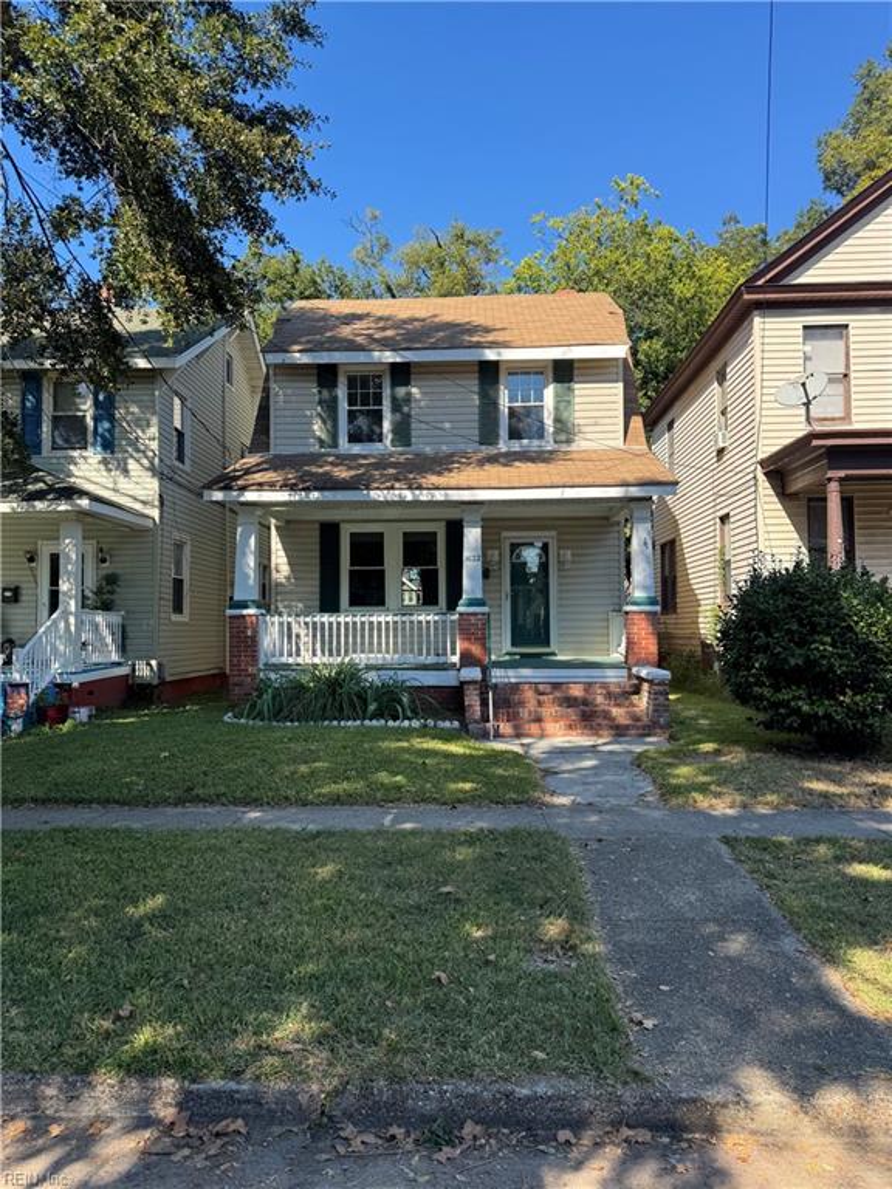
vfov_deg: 71.6
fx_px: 825
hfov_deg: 56.8
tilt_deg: +2.1
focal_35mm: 24
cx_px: 446
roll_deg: +0.5
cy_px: 594
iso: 80
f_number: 1.78
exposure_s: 1/1560
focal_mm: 6.76
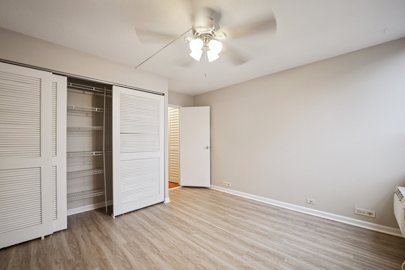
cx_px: 202
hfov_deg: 104.3
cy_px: 135
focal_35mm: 14
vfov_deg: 81.2
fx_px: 157
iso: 400
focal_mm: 14
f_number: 4
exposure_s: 1/50
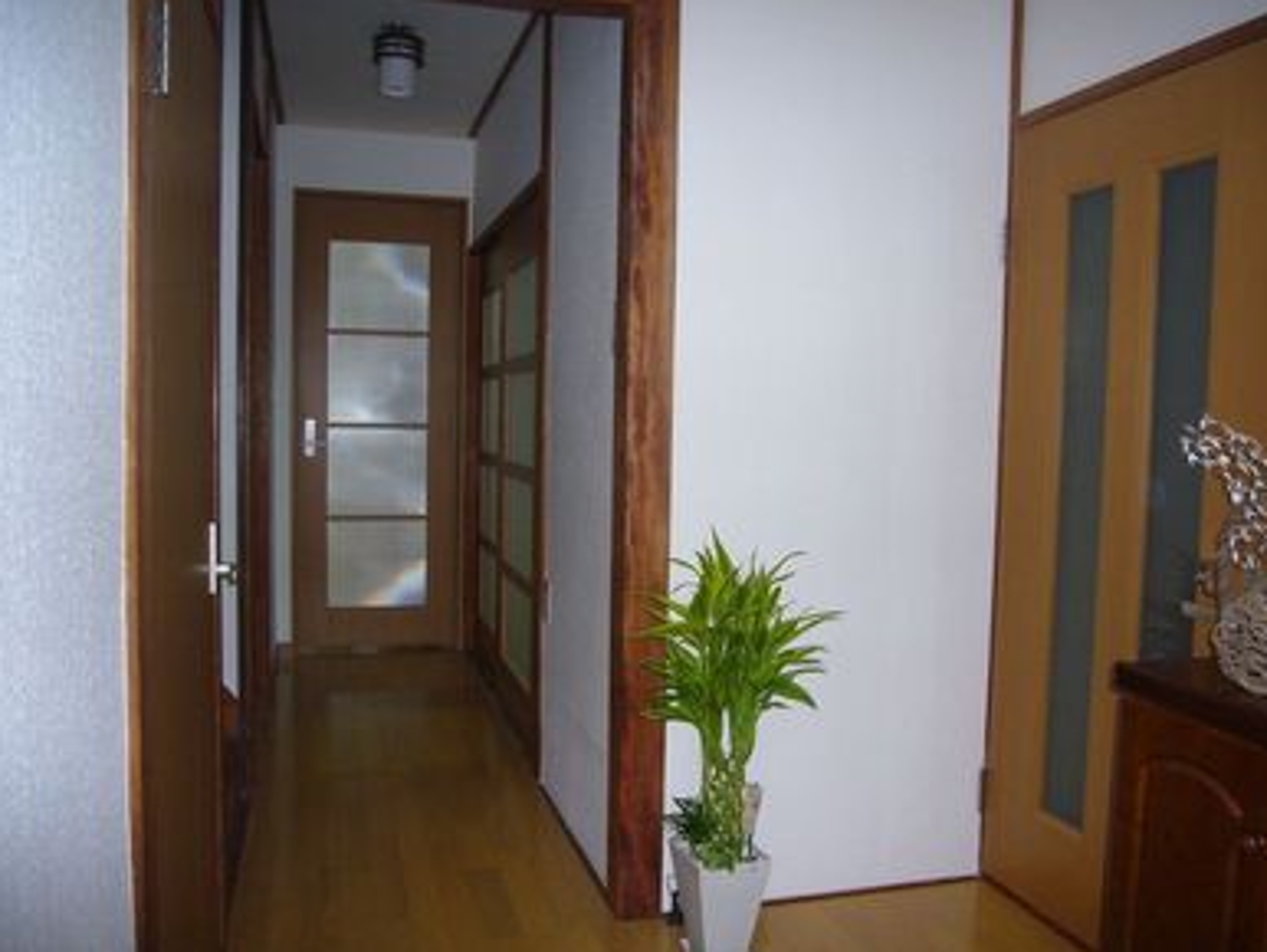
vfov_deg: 48.3
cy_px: 486
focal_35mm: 29
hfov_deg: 61.6
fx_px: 1062
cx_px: 640
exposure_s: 1/30
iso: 100
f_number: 2.8
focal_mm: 4.6
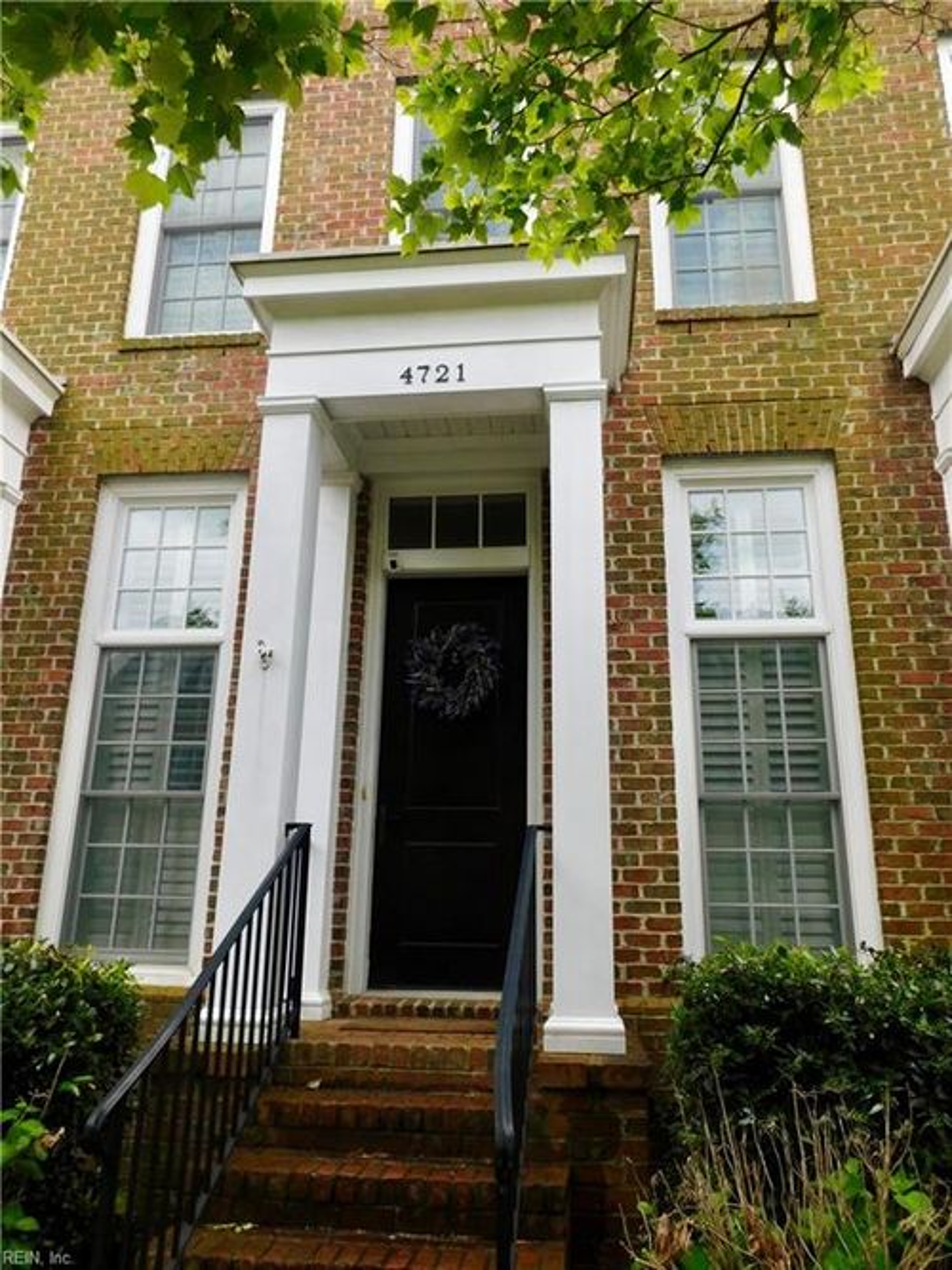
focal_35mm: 25
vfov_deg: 69.4
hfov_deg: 54.9
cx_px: 476
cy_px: 635
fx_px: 917
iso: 125
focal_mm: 4.5
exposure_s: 1/400
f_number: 3.1
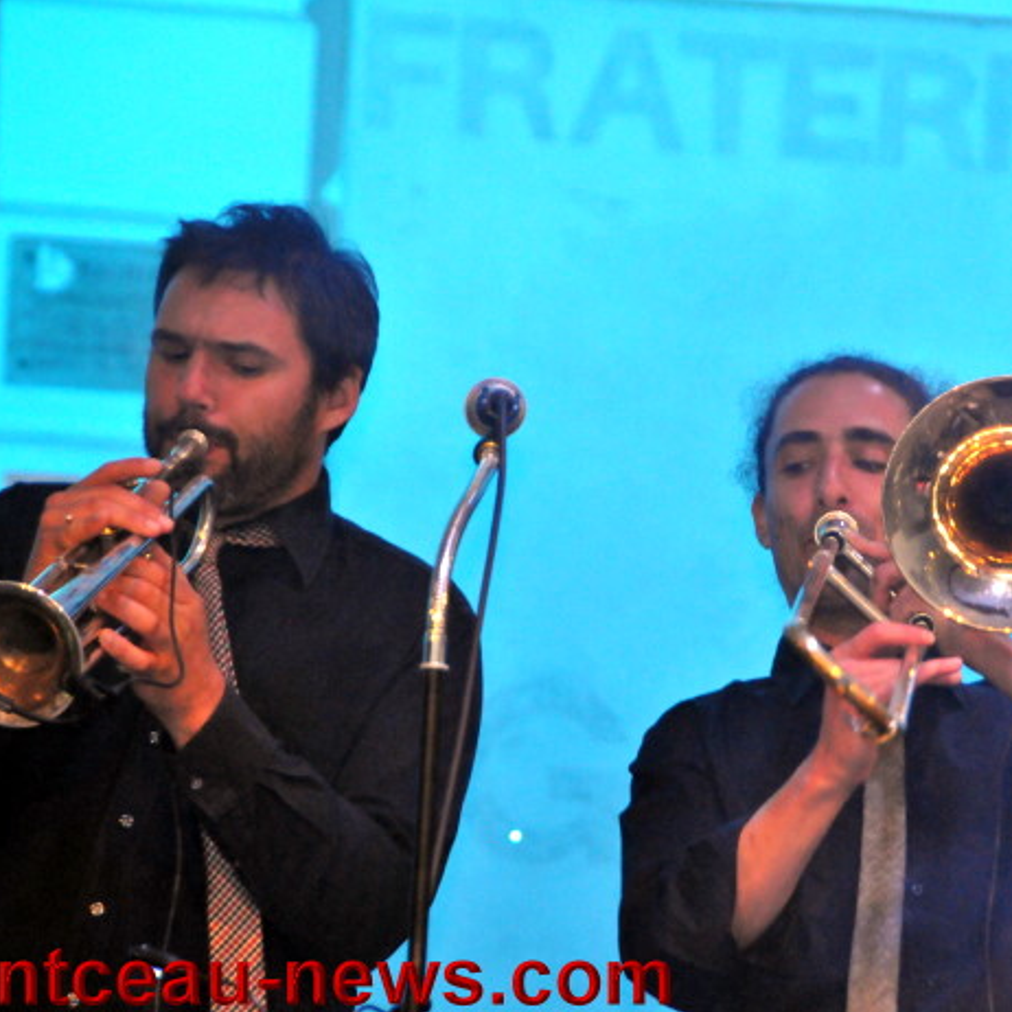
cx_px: 620
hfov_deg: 5.3
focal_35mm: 328
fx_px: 10849
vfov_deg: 5.3
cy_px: 505
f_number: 7.1
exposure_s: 1/160
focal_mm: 170
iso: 3200
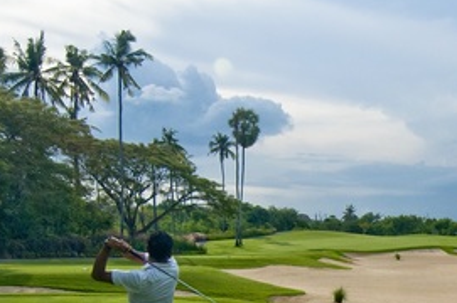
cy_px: 343
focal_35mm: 62
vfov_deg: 20.7
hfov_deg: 30.7
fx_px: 786
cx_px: 427
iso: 200
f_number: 8
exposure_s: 1/250
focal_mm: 14
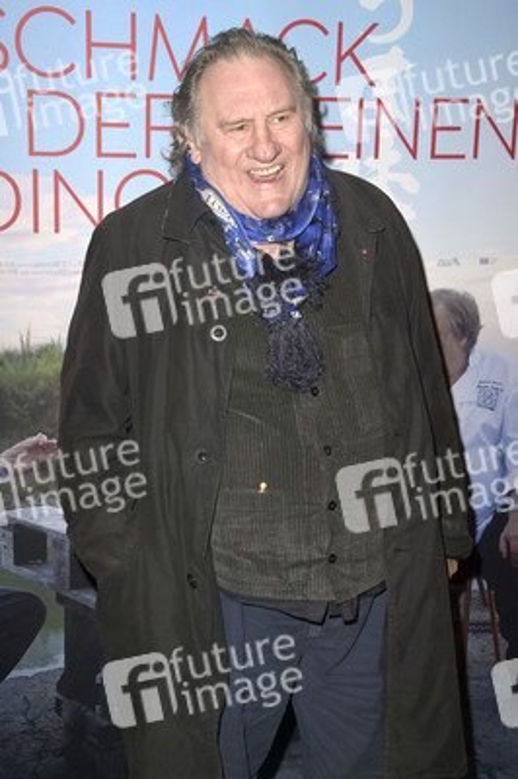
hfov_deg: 24.6
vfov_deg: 36.3
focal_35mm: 55
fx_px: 1189
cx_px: 259
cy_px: 390
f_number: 5.6
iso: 640
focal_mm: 55
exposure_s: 1/250
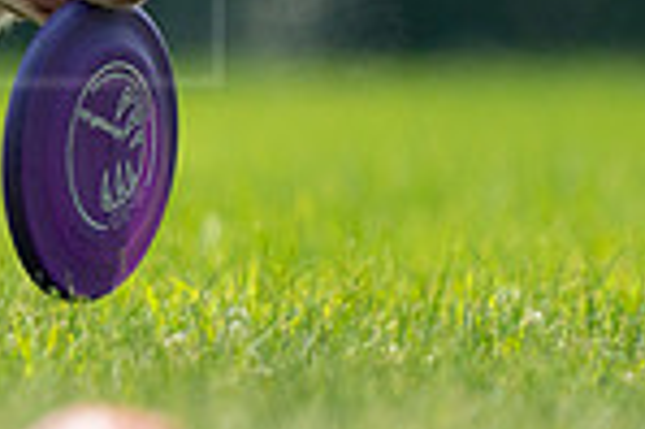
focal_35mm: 2335
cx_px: -489
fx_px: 41789
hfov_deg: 0.9
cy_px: 20
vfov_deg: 0.6
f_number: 6.3
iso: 1600
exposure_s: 1/4000
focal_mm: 600
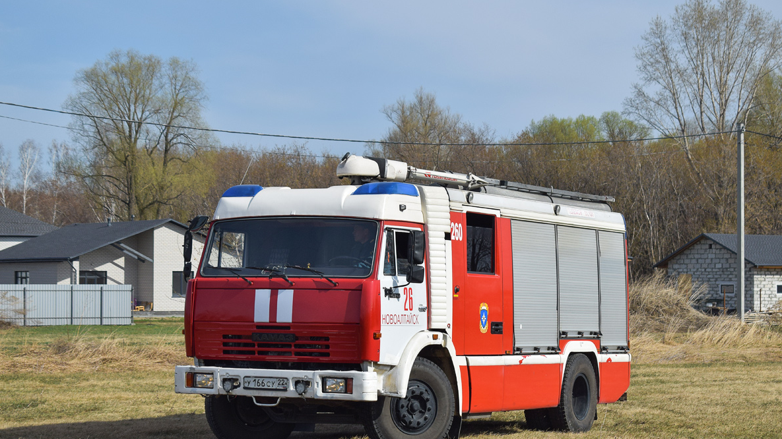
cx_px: 389
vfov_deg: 13.8
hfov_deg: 24.3
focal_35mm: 88
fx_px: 1815
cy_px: 235
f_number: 7.1
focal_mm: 55
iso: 200
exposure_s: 1/1250
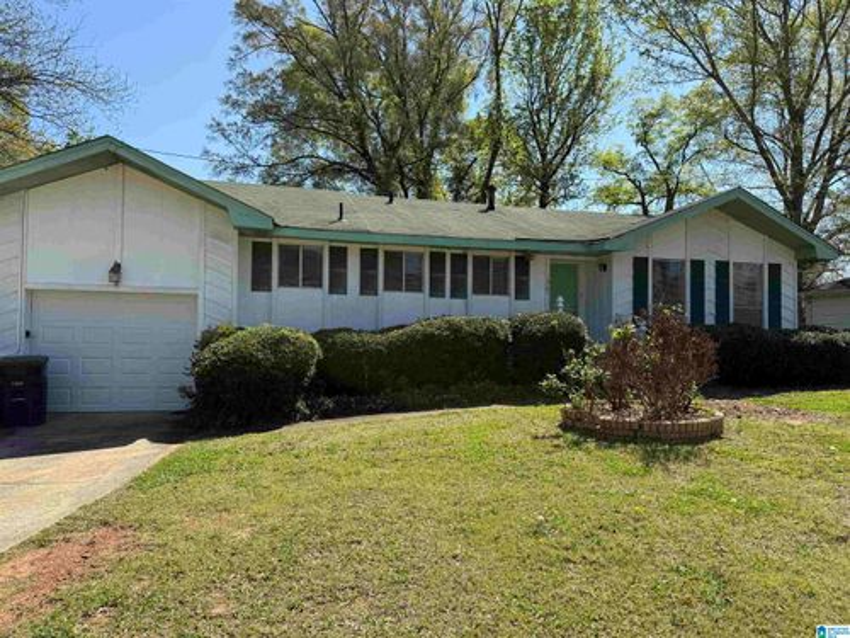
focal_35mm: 24
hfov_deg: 71.6
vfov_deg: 56.8
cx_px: 425
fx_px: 589
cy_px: 319
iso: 80
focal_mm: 6.76
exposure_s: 1/3145
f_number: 1.78
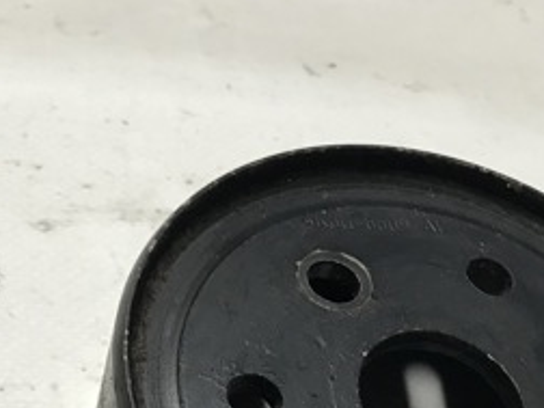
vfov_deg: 19.9
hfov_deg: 27.4
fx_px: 1116
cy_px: 441
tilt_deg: -49.9
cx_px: 319
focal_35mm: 71
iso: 25
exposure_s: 1/33
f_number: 1.8
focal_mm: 3.99
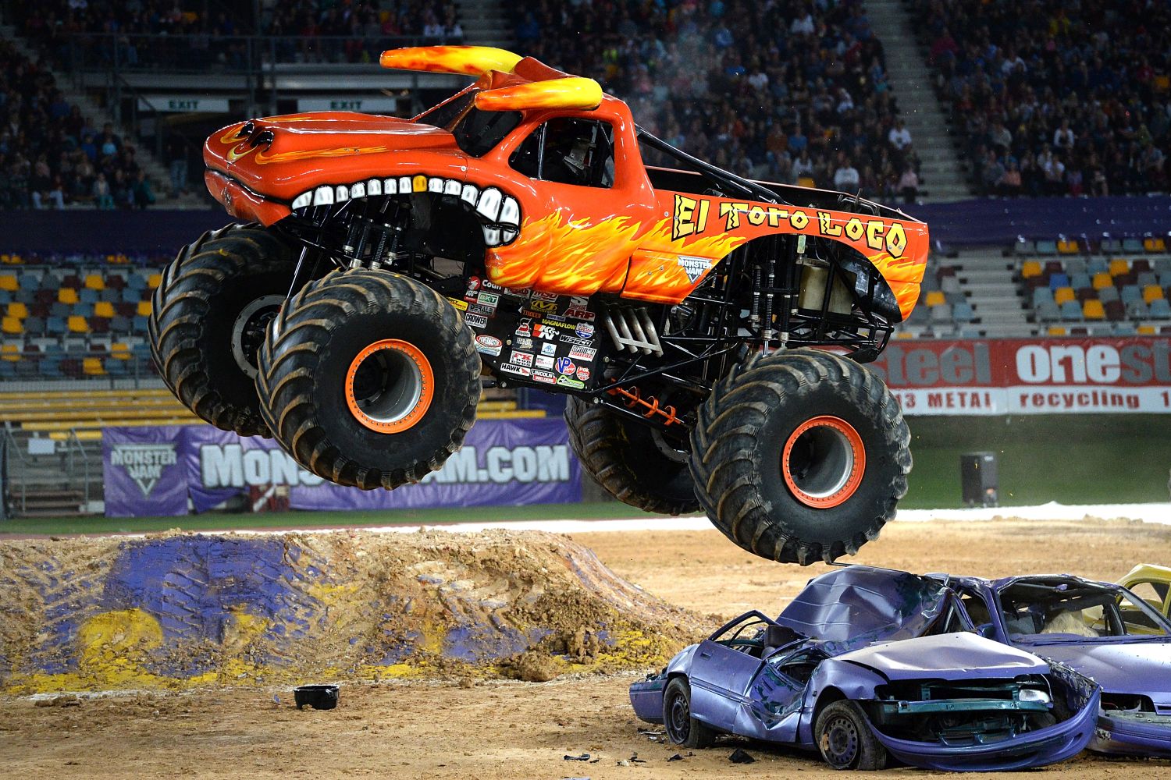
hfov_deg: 10.3
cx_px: 586
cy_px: 390
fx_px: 6505
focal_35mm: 200
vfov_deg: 6.9
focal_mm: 200
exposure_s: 1/1000
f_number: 4
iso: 3200
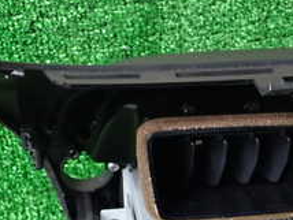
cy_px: 256
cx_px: 249
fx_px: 712
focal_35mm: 84
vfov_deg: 16.9
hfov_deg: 22.8
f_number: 2.3
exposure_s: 1/30
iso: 400
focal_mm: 5.4
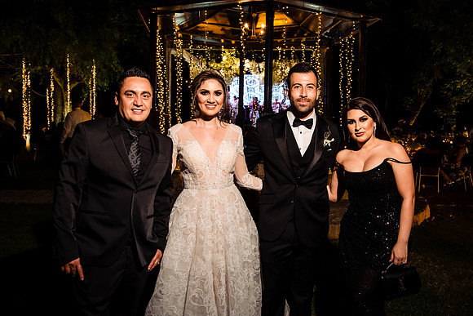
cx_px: 236
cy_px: 158
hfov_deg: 54.4
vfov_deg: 37.9
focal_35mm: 35
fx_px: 460
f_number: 7.1
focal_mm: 35
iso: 1600
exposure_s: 1/50
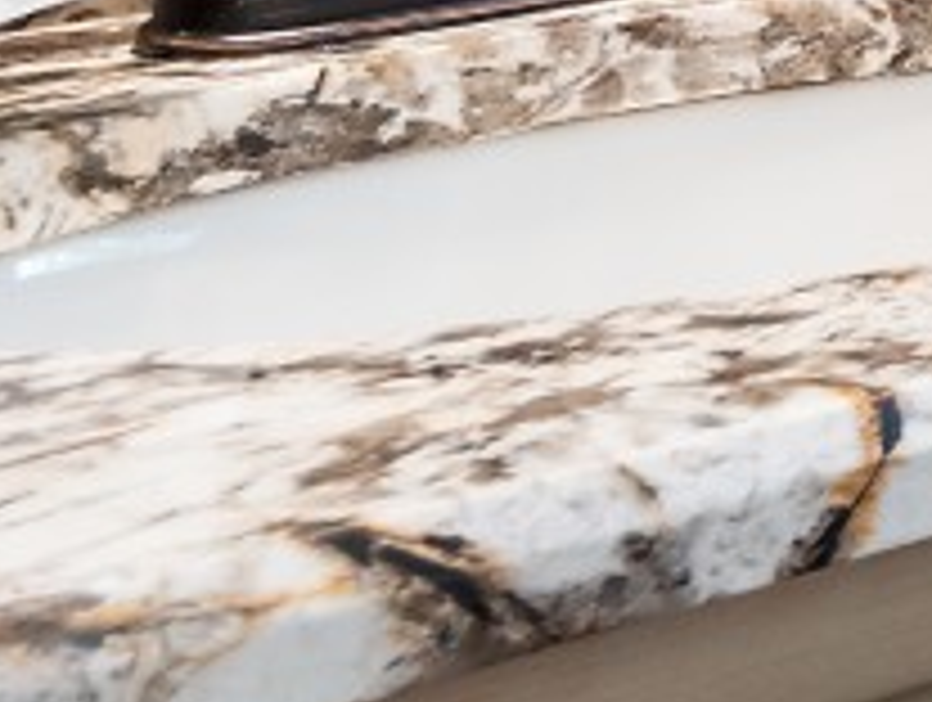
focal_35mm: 125
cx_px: 2981
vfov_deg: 10.8
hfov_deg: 10.2
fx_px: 3371
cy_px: -720
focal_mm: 9
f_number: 5.6
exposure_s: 1/5
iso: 400
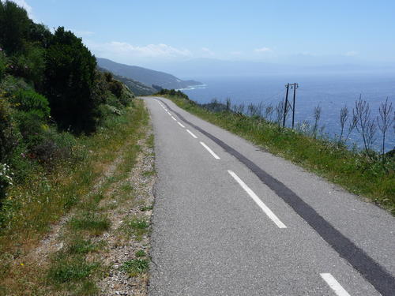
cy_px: 148
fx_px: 365
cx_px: 198
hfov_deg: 56.8
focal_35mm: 32
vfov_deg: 44.2
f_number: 8
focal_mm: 5.3
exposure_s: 1/250
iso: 100
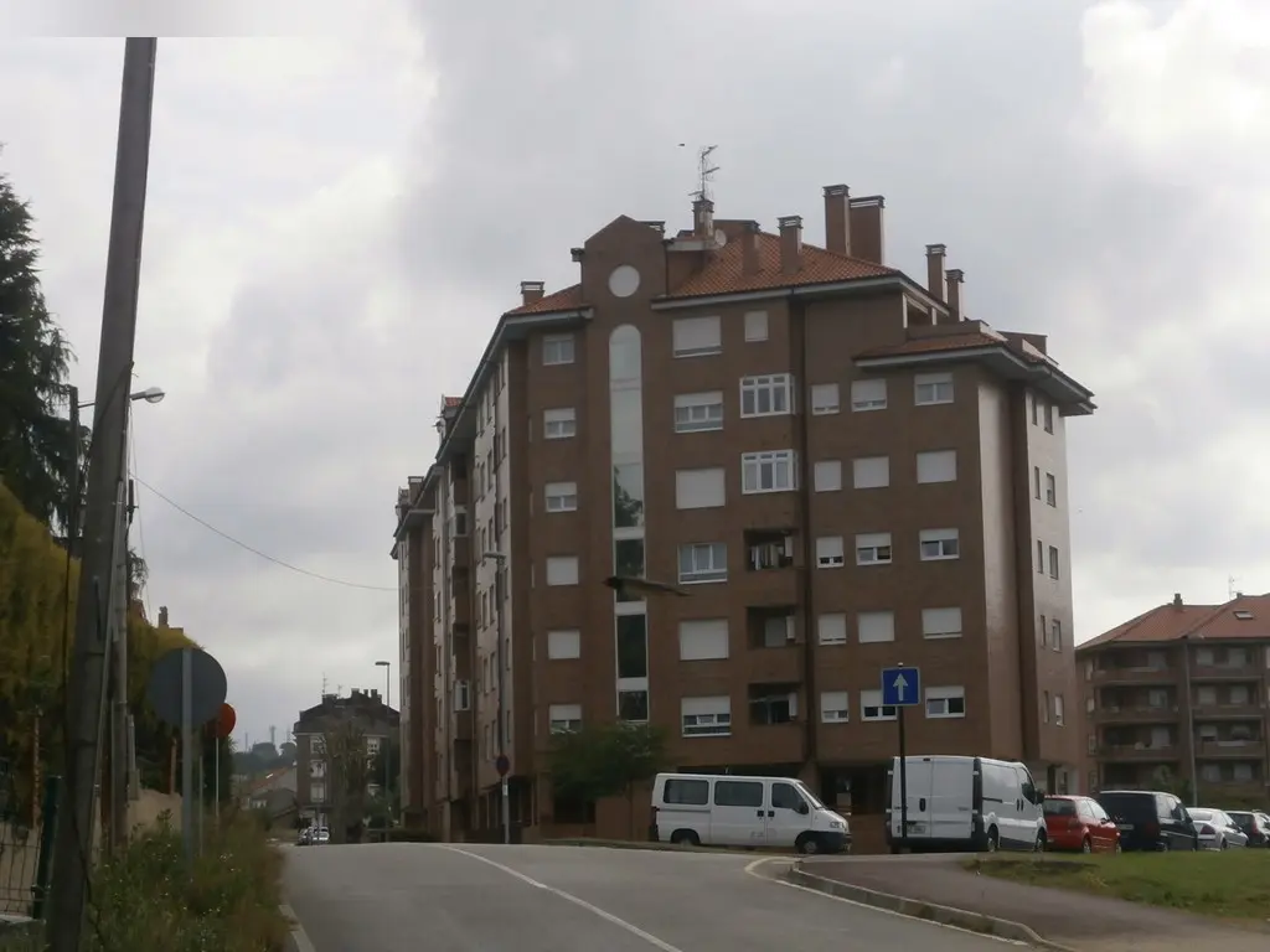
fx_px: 2678
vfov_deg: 20.2
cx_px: 635
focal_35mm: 73
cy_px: 476
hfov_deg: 26.7
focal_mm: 13
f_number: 4.4
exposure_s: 1/1250
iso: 80
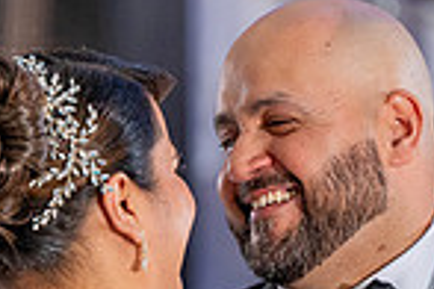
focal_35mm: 632
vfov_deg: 2.2
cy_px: 423
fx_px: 7619
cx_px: 148
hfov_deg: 3.3
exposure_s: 1/200
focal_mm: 160
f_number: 3.2
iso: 1600
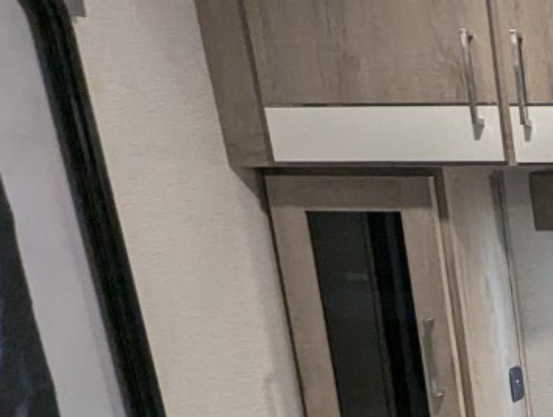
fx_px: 1008
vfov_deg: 21.4
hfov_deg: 22.7
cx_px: 905
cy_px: 520
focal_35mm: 63
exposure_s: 1/52.6
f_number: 2.2
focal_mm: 2.35
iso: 210
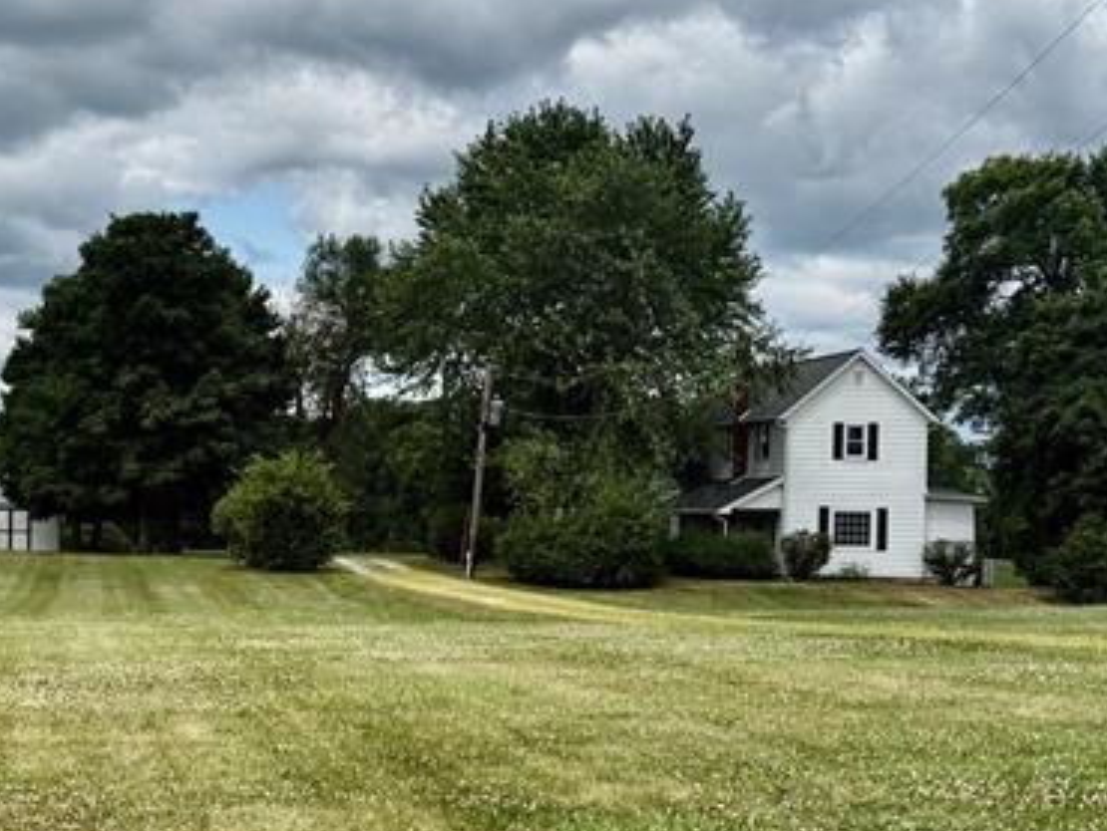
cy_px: 517
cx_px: 174
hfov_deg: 23.1
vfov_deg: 17.8
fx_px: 2656
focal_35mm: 83
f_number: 1.78
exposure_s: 1/6024
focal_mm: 6.76
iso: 64
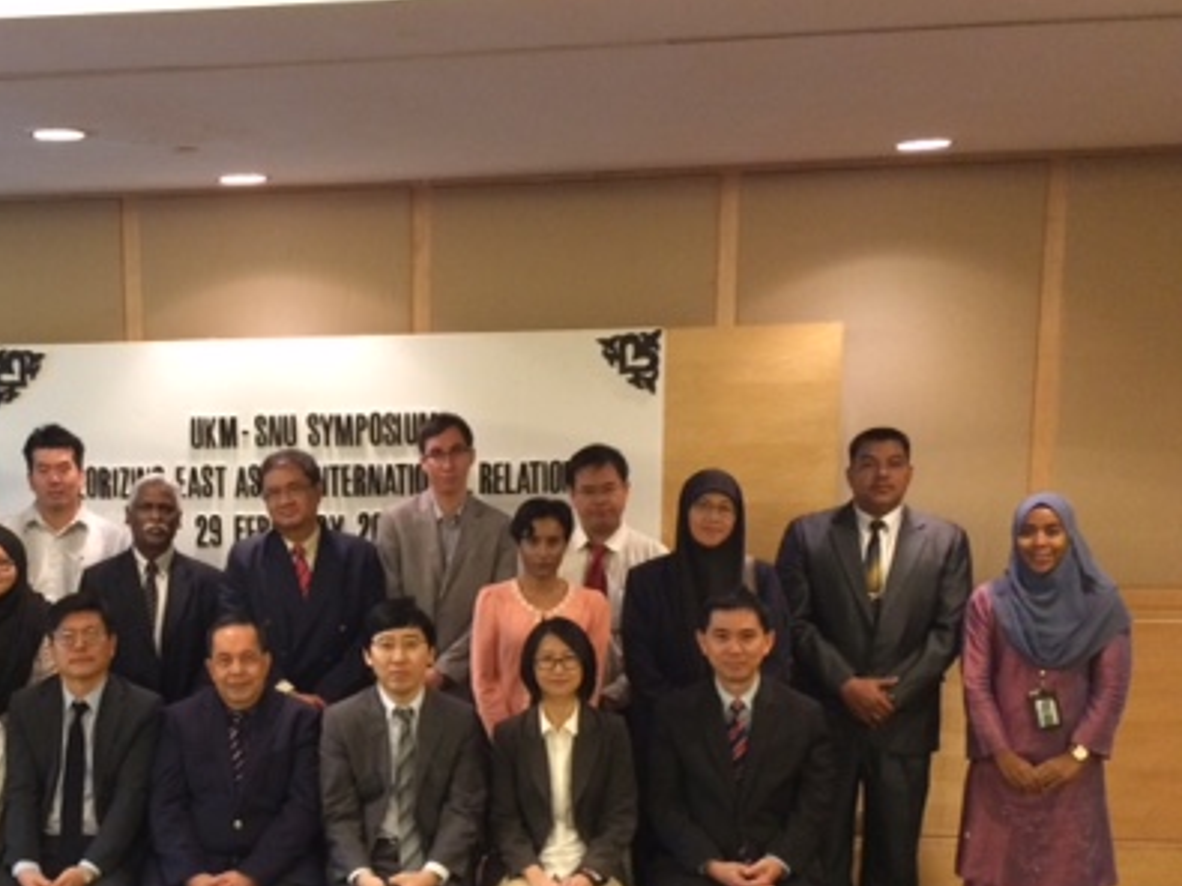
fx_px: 1604
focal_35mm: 47
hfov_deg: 39.2
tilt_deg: -9.8
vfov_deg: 30.3
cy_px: 667
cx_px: 275
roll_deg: +2.2
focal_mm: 4.15
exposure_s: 1/20
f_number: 2.2
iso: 320
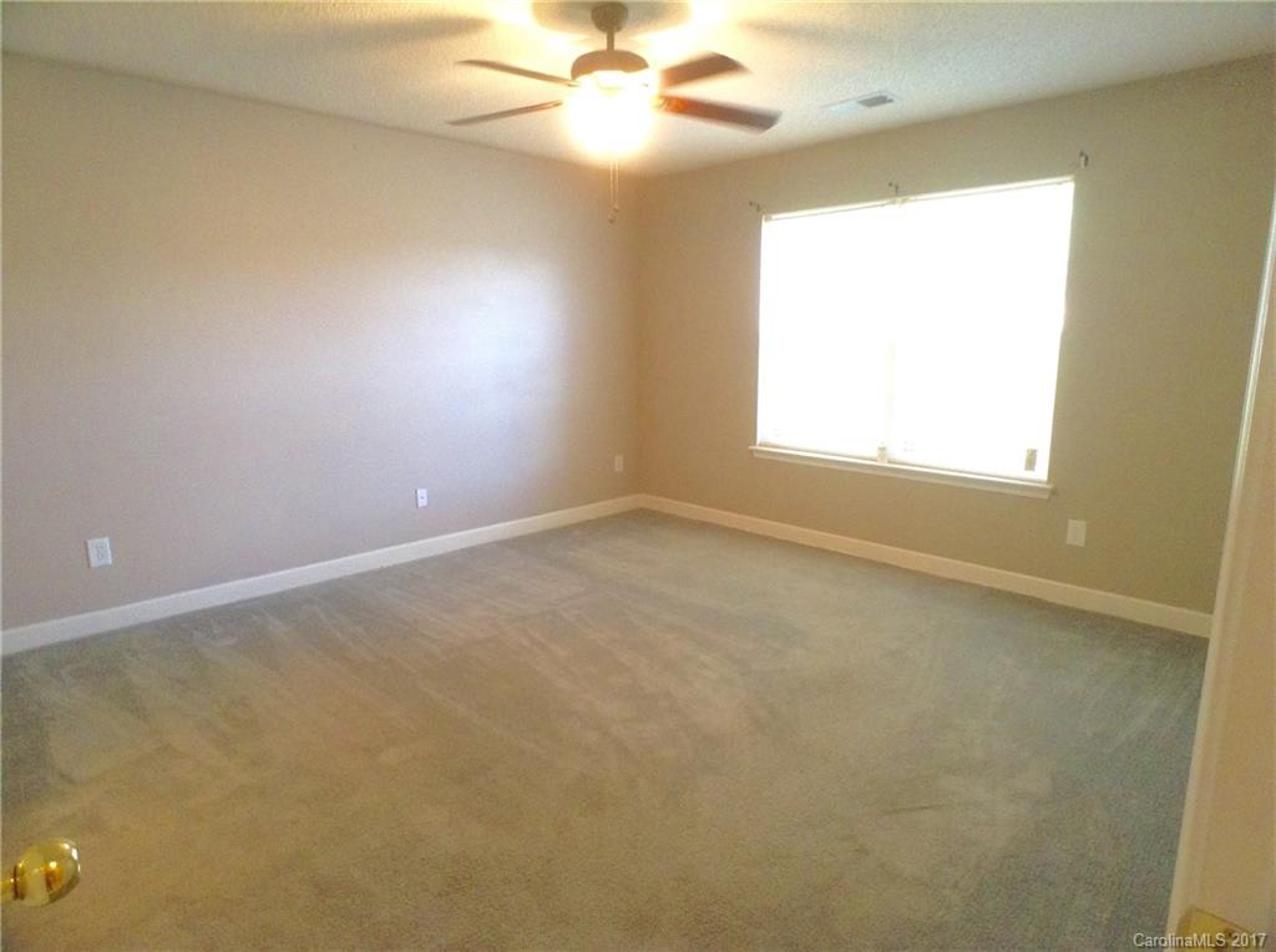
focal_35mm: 33
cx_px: 638
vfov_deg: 42.8
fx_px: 1214
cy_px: 476
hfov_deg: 55.4
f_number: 2.4
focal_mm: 3.3
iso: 160
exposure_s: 1/24
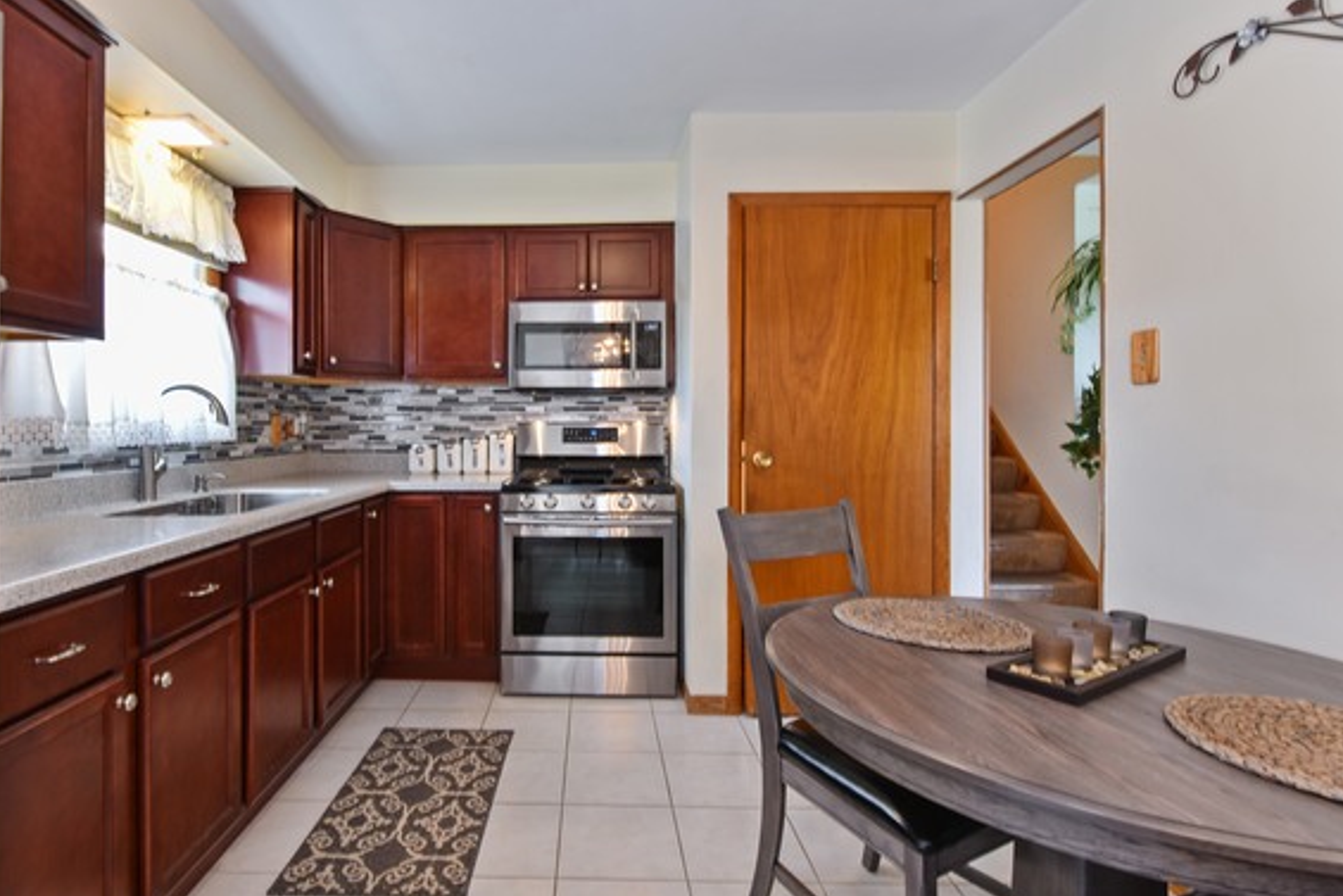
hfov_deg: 92.8
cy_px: 405
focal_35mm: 17
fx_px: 634
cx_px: 589
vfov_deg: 70.3
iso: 200
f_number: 11
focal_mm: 15
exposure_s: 1.3
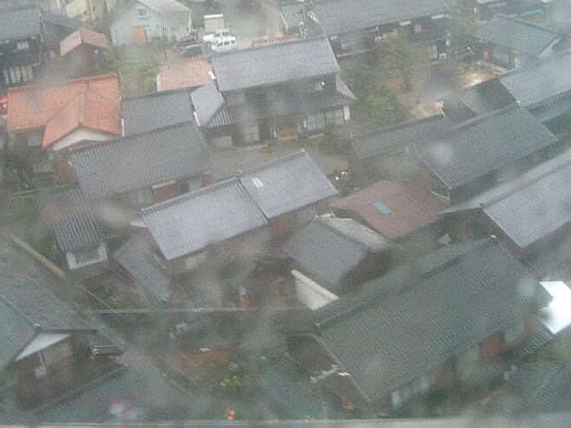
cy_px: 132
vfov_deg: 24.3
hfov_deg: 32.2
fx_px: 990
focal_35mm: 60
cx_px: 312
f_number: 2.8
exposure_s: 1/60
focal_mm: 8
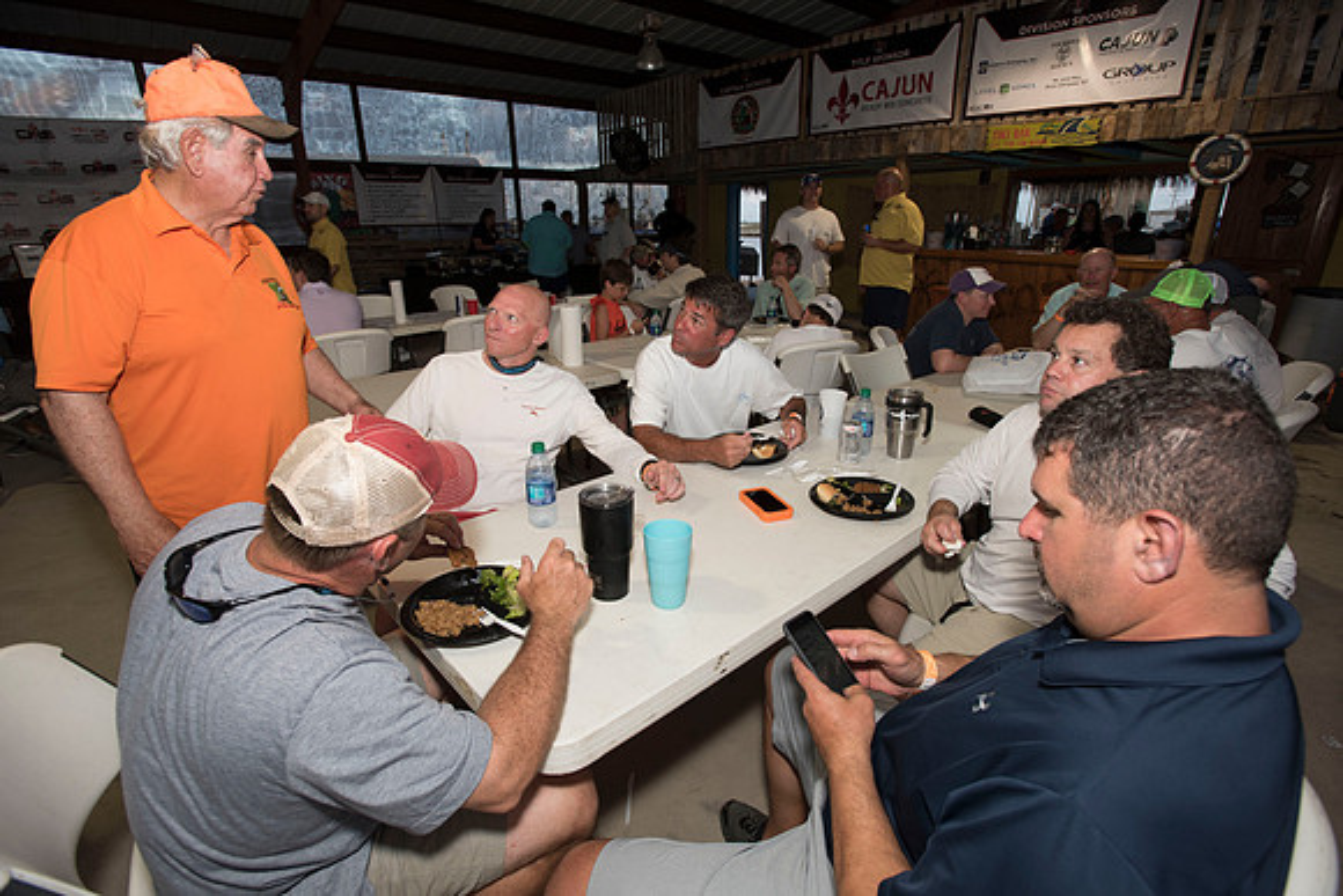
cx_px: 672
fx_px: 634
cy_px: 448
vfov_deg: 70.5
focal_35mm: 17
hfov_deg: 93.3
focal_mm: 17
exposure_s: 1/160
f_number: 5
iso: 250
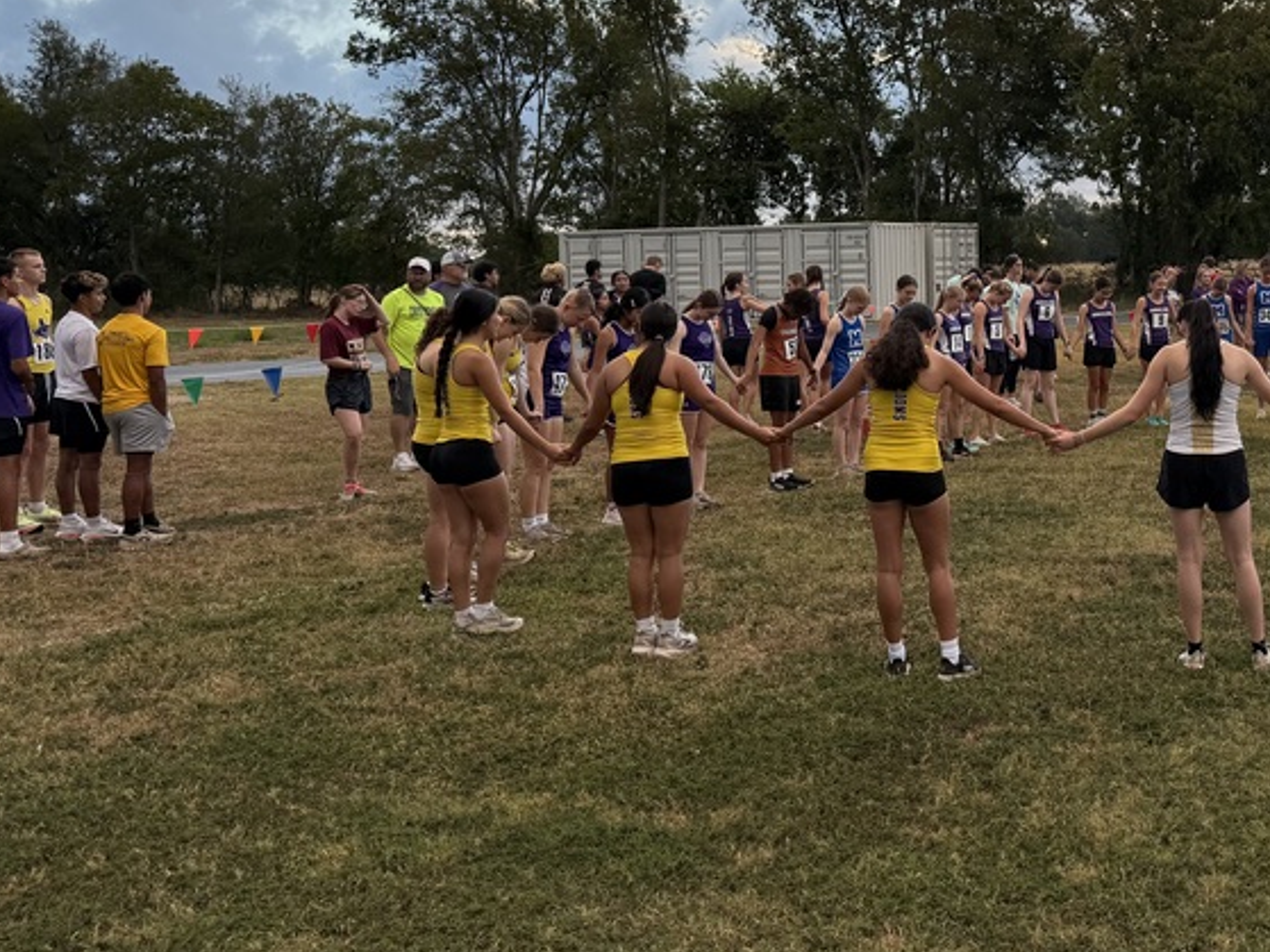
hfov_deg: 40.3
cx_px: 1097
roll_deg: +0.5
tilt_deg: -0.9
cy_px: 307
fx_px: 1614
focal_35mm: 44
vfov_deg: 32.6
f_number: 1.78
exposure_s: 1/1361
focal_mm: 6.76
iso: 80
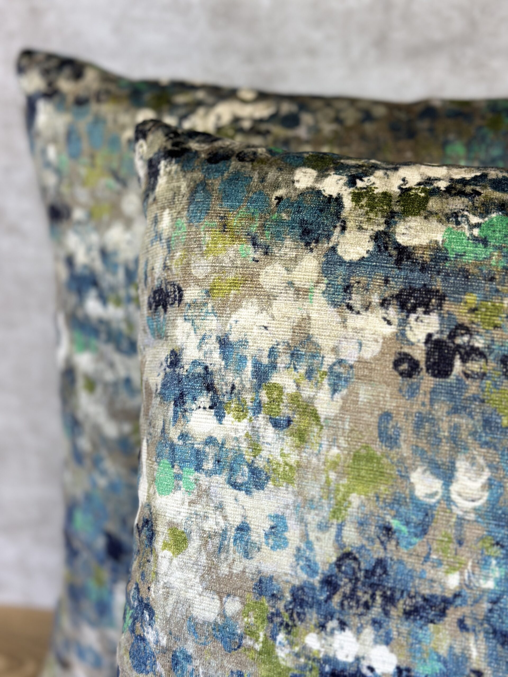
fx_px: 939
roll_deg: -0.2
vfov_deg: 39.7
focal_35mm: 48
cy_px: 338
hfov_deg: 30.3
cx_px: 254
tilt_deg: -17.4
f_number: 1.78
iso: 80
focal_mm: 6.86
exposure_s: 1/120
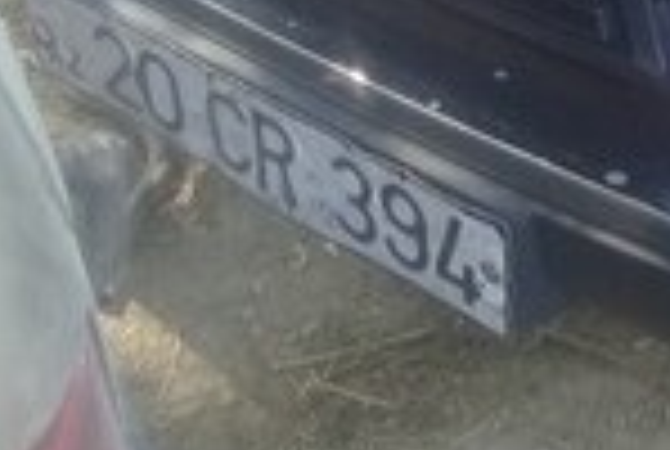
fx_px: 1995
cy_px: -68
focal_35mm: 107
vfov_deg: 12.6
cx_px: 755
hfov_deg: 18.3
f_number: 2.2
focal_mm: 3.3
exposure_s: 1/100
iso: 64
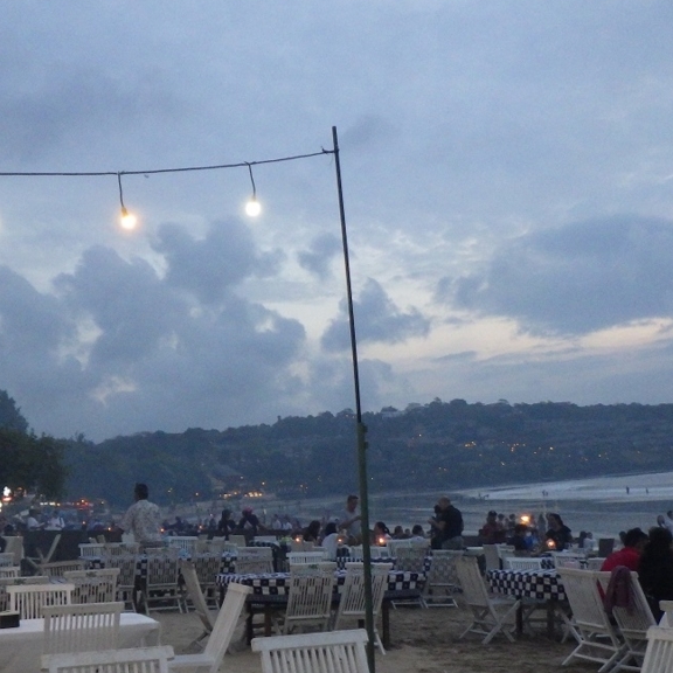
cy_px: 433
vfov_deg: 38.0
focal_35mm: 44
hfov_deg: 38.2
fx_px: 968
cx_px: 278
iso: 1000
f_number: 3.5
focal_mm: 5
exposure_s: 1/45
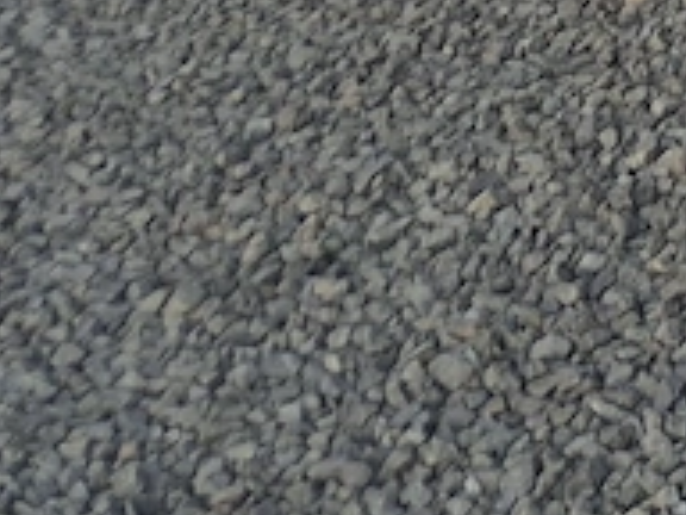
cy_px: -647
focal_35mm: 120
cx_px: 1779
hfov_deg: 12.1
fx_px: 2378
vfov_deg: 10.8
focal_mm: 5.4
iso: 32
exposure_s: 1/123
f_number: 1.8
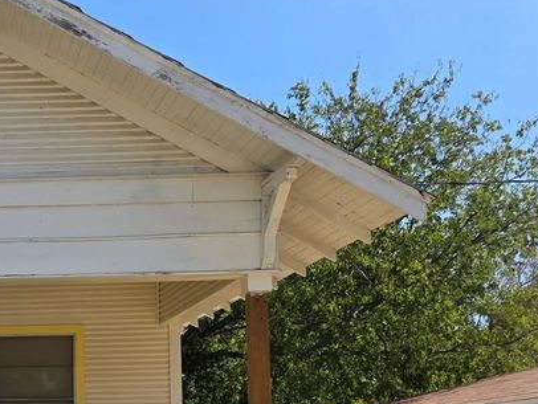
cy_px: 437
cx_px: -110
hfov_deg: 28.7
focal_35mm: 58
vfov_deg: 23.8
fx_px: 902
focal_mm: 6.3
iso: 80
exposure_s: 1/4333
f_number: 1.7
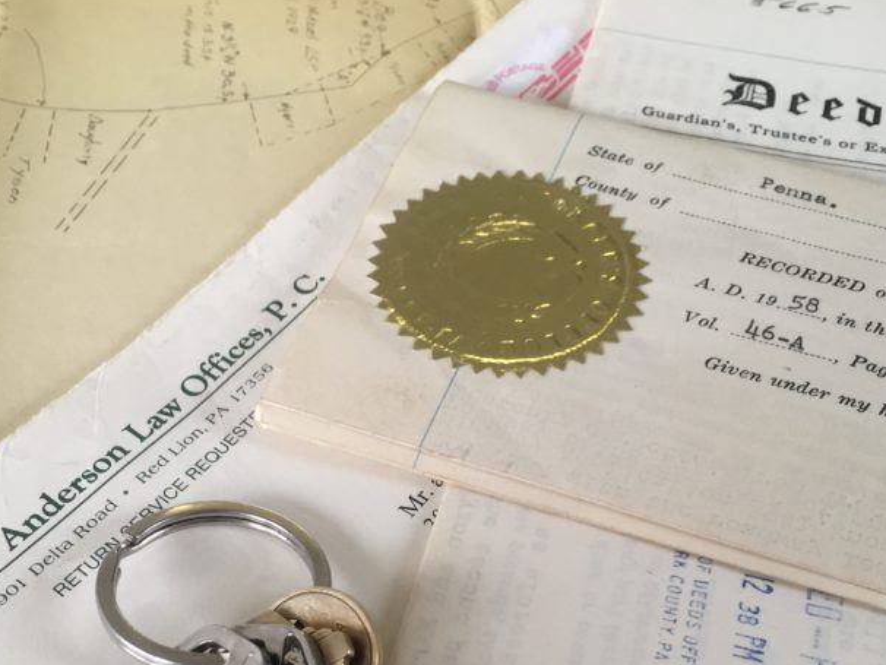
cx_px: 436
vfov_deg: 28.9
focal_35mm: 49
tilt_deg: -56.0
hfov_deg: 38.9
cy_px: 552
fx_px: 1255
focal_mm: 4.15
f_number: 2.2
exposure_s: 1/30
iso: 100
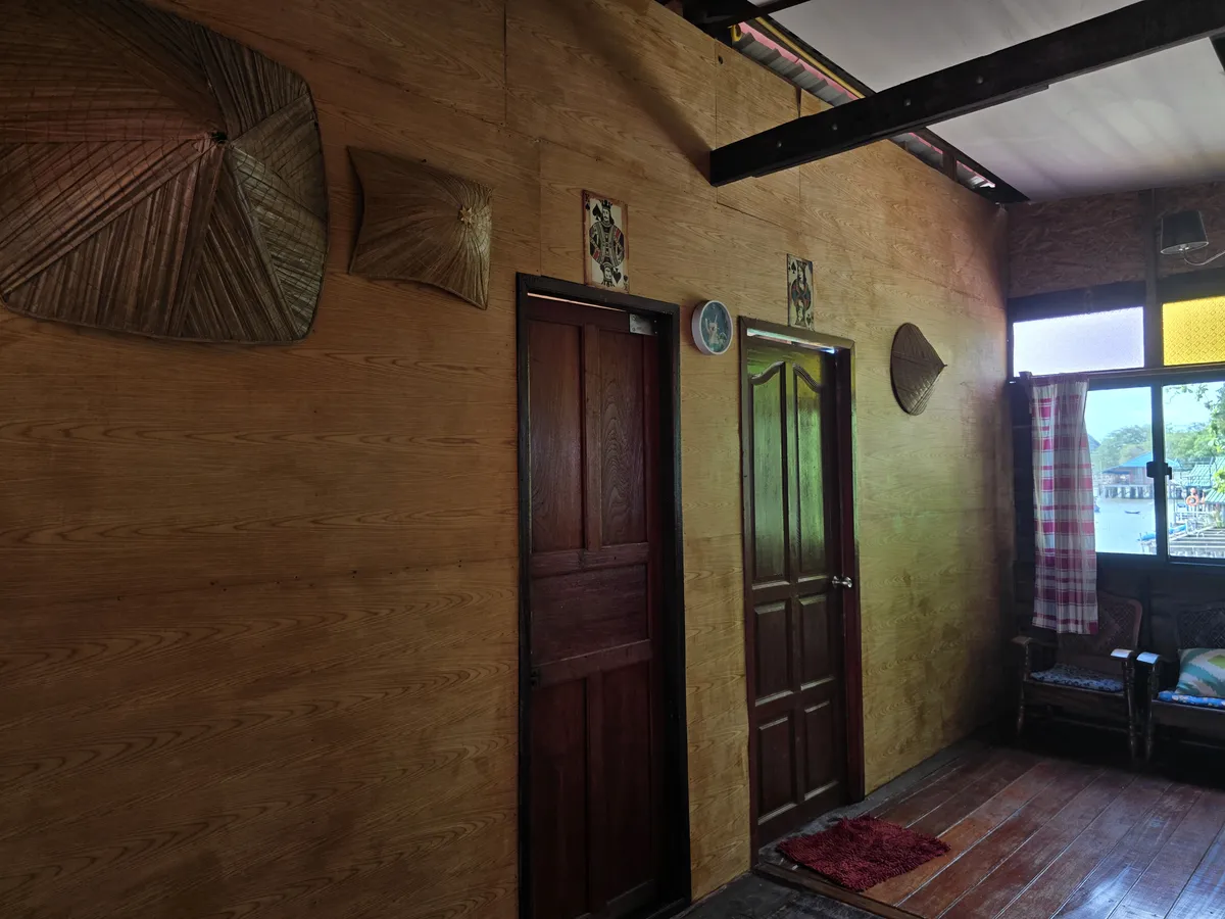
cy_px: 460
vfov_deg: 58.9
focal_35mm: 23
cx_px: 612
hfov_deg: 73.9
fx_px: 814
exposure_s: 1/180
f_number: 1.7
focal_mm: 6.3
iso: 64
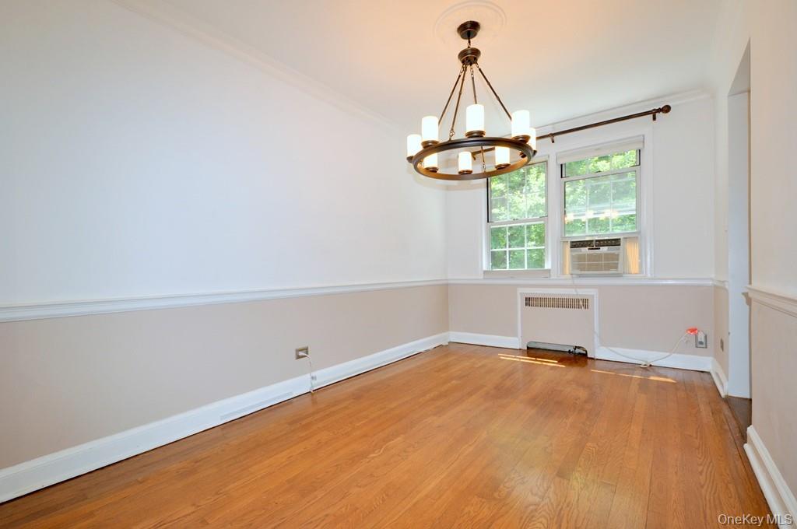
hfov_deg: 100.5
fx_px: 332
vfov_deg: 77.2
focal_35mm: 15
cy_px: 264
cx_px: 398
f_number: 5
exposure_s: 1/100
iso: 400
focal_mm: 10
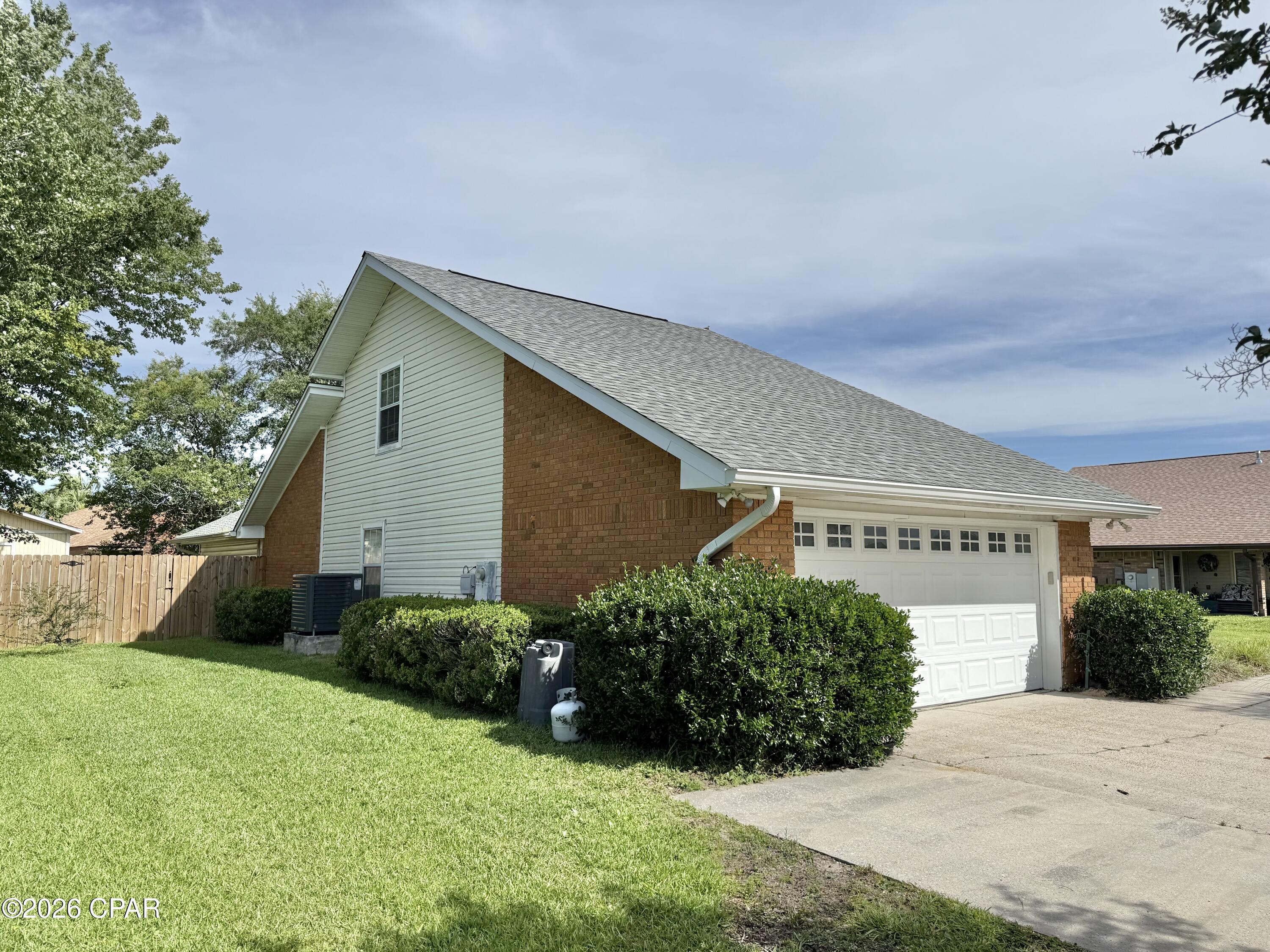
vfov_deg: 56.8
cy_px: 476
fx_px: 881
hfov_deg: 71.6
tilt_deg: +6.5
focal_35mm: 24
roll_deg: +0.2
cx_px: 635
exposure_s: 1/7353
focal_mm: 6.76
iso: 80
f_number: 1.78
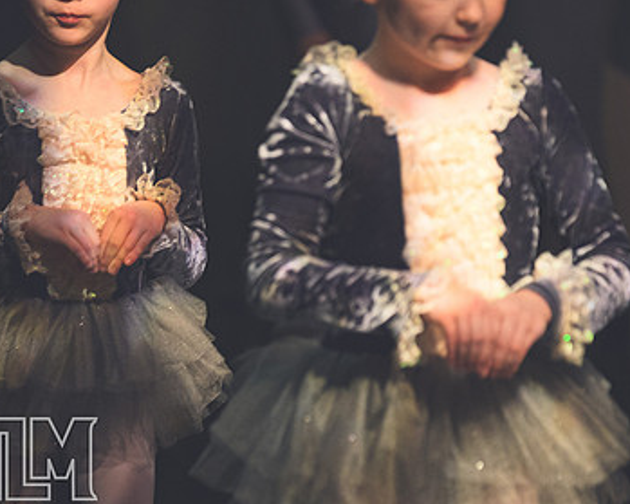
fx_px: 10159
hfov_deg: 3.6
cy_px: 202
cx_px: 500
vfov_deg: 2.8
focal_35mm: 545
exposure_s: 1/400
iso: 1800
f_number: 2.8
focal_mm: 200
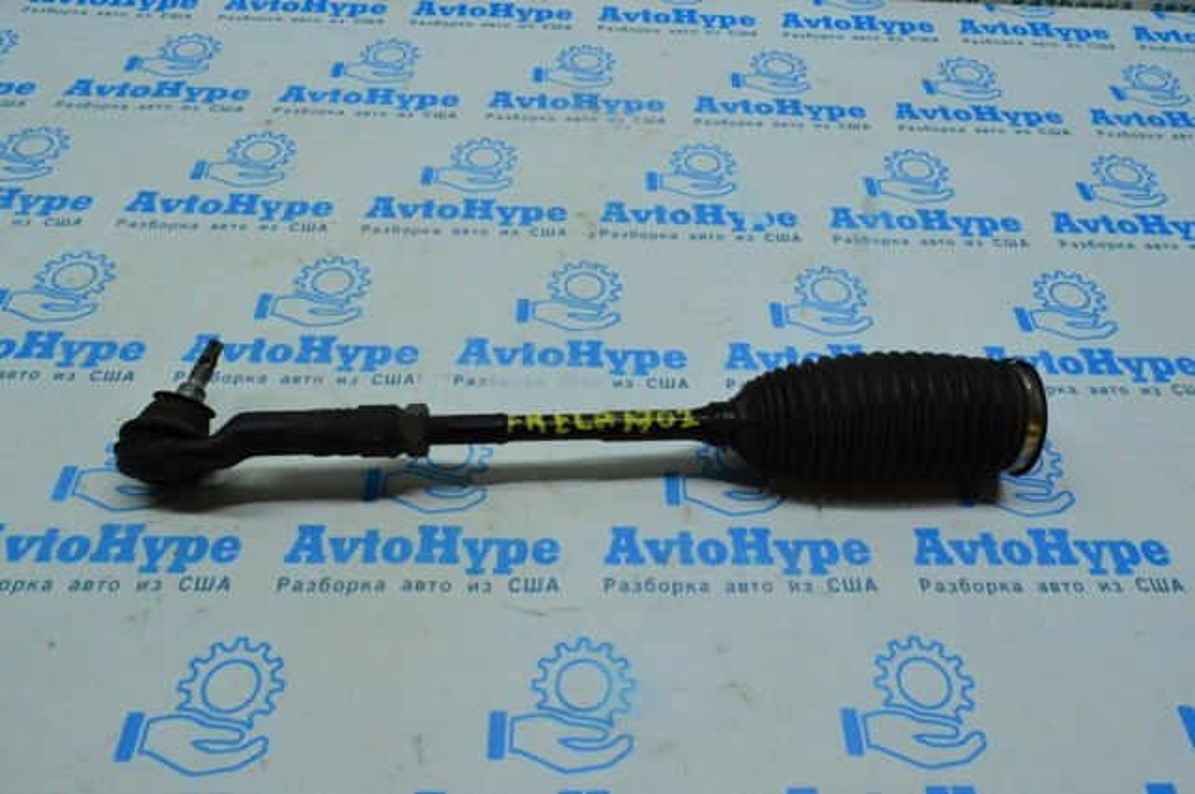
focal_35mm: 27
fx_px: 895
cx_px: 598
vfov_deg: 47.8
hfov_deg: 67.4
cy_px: 397
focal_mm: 18
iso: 2500
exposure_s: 1/30
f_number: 22
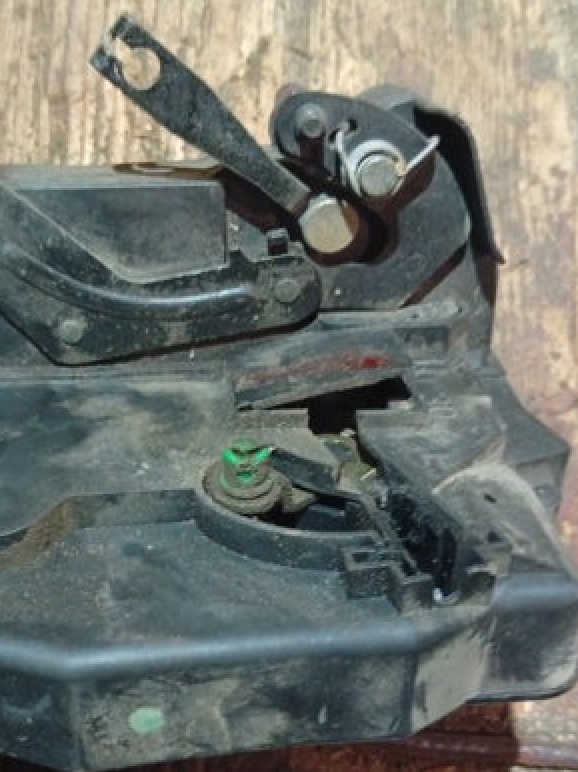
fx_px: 958
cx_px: 177
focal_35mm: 43
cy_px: 462
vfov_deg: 43.7
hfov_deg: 33.2
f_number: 1.8
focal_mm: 3.96
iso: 2319
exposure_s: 1/16.7
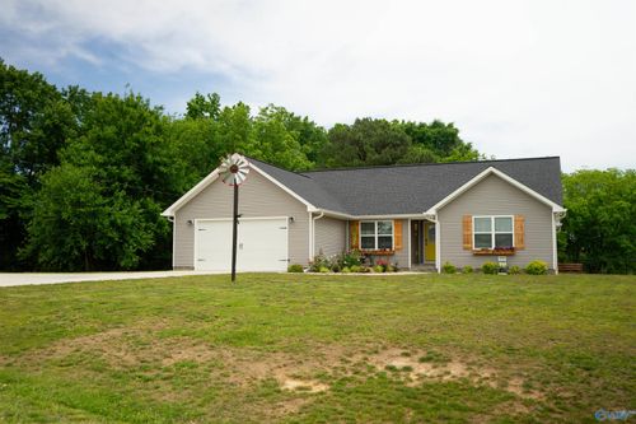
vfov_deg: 42.3
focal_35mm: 31
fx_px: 547
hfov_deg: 60.3
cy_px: 212
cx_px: 318
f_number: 4
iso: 100
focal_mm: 31
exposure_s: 1/50
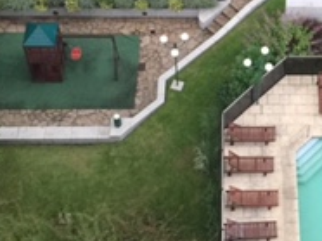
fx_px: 929
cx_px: 322
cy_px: 64
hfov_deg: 19.1
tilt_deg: -52.1
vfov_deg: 14.7
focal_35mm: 100
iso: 160
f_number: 2.2
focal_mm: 4.15
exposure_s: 1/17
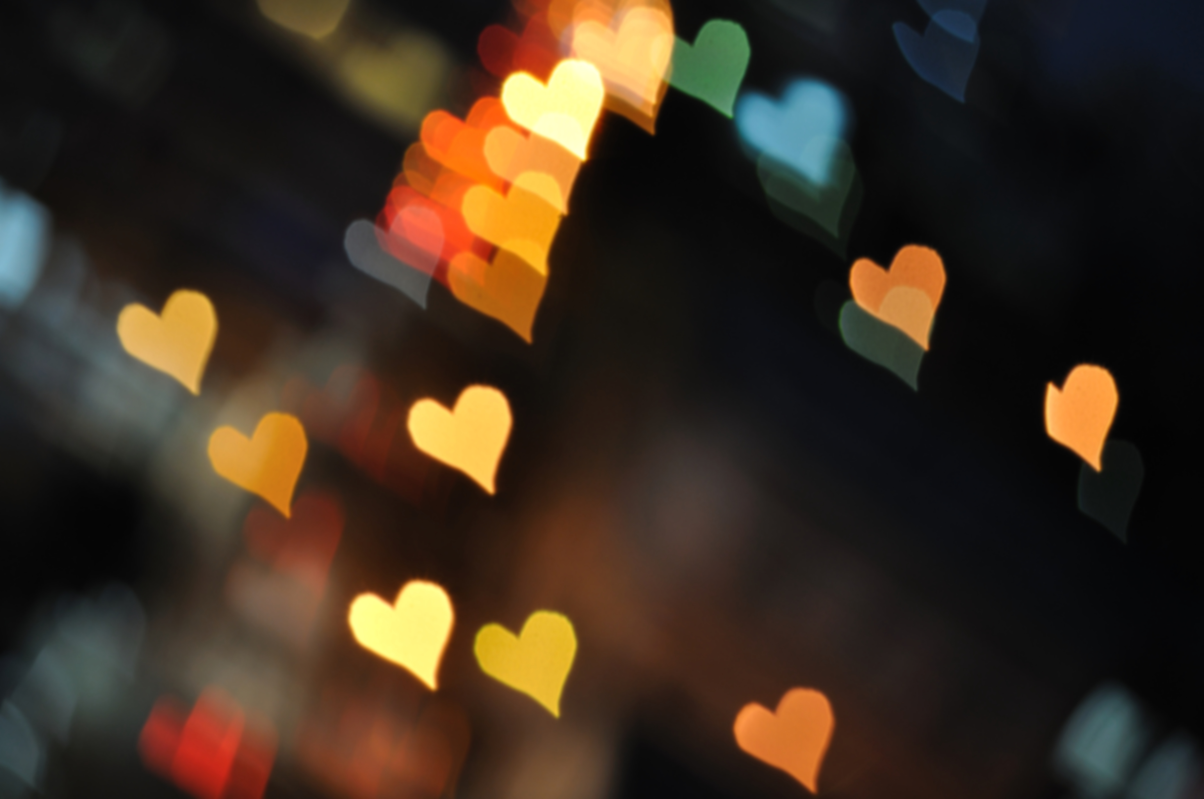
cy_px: 400
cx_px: 602
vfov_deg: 18.1
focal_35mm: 75
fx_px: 2505
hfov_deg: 27.0
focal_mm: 50
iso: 200
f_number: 1.8
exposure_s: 1/3
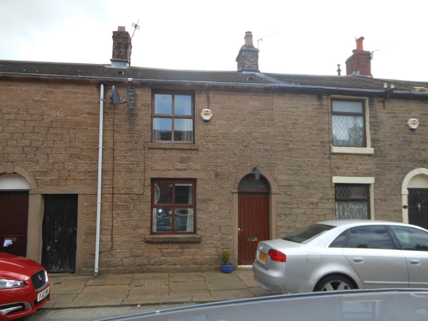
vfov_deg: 48.2
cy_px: 160
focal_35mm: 29
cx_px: 214
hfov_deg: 61.7
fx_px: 359
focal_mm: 5.2
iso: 80
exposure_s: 1/400
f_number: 3.3
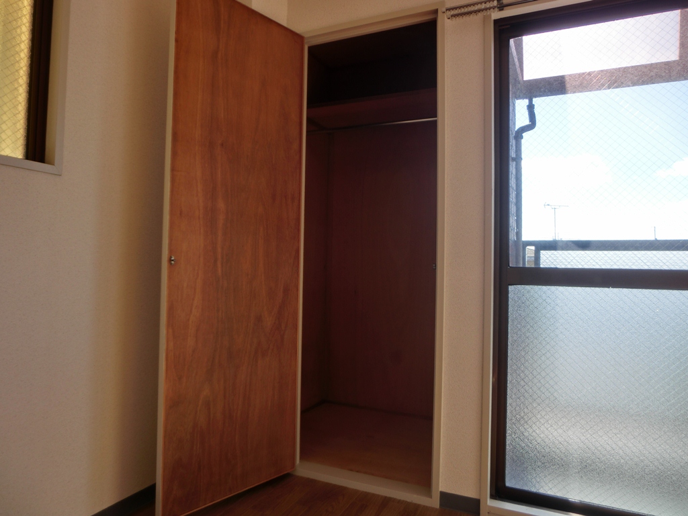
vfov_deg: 56.8
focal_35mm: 24
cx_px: 344
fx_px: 477
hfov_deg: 71.6
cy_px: 258
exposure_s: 1/320
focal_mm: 4.24
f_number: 3
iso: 80
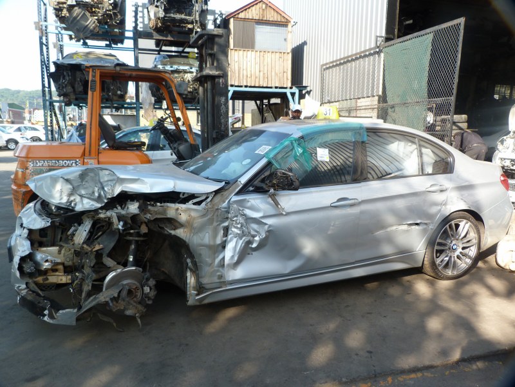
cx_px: 258
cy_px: 194
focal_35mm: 25
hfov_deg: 69.4
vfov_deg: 54.9
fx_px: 372
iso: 80
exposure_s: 1/100
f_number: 3.6
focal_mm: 4.5
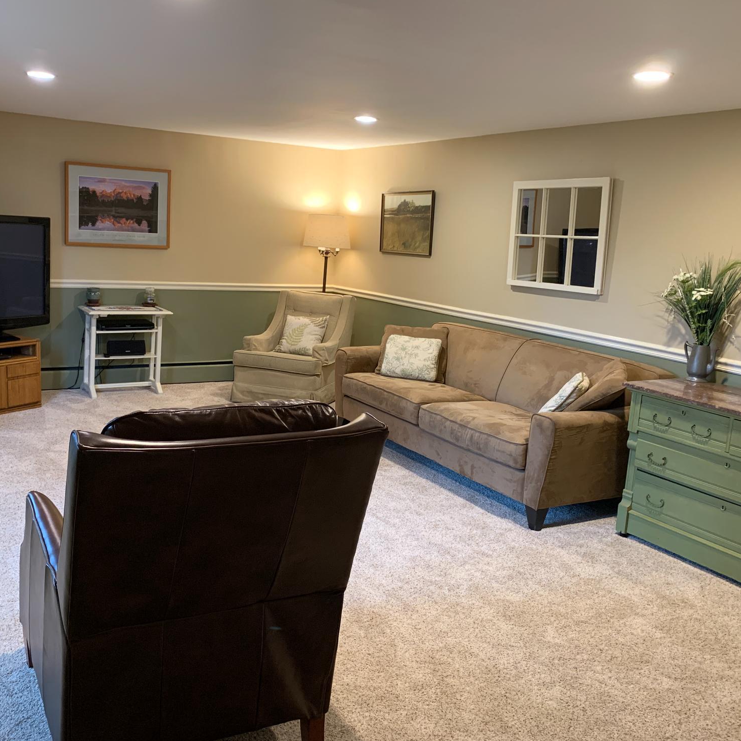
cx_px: 329
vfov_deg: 51.1
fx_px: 775
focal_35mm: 32
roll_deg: -3.3
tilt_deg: -10.3
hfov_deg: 51.0
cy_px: 369
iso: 250
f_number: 1.8
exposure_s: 1/40
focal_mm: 4.25
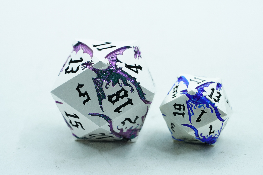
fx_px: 657
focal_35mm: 90
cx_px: 132
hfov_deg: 22.6
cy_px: 88
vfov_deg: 15.2
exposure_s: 1/80
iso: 2500
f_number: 10
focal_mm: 90
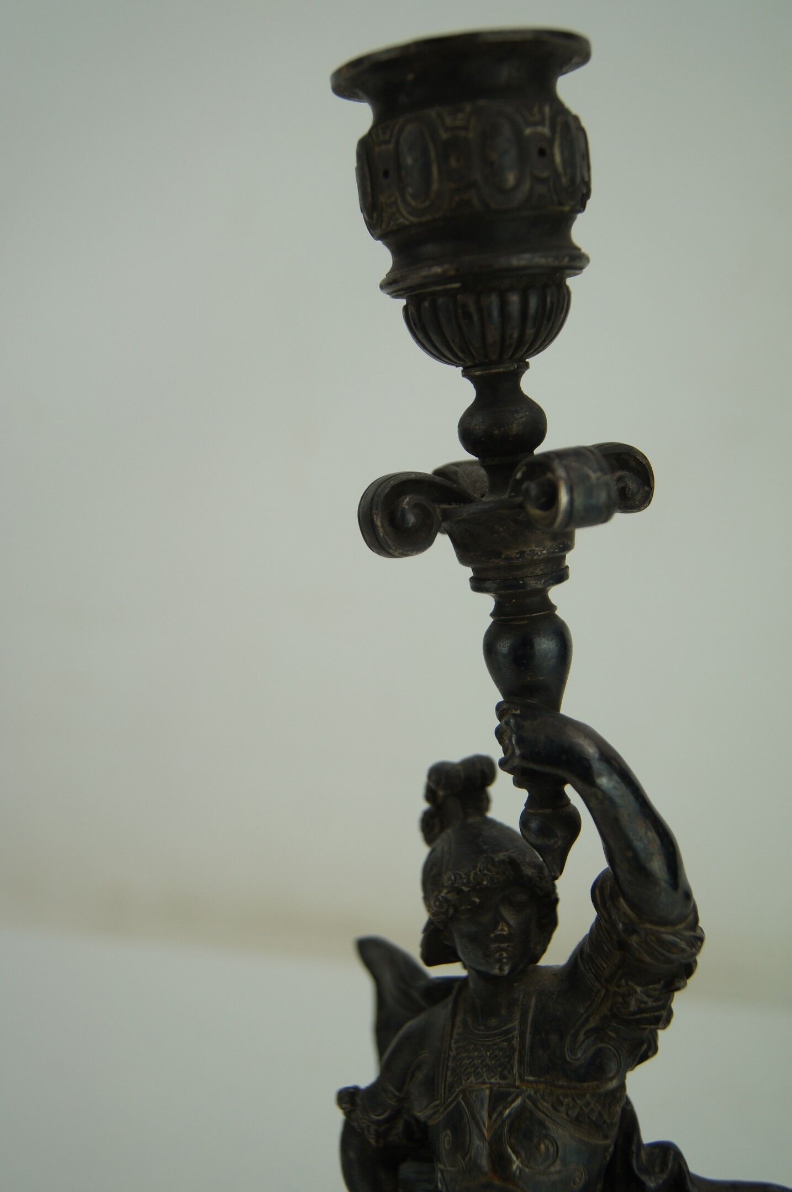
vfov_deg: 43.7
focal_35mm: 45
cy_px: 596
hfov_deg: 29.8
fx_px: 1489
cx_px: 396
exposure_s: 1/160
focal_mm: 30
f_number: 4.5
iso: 100
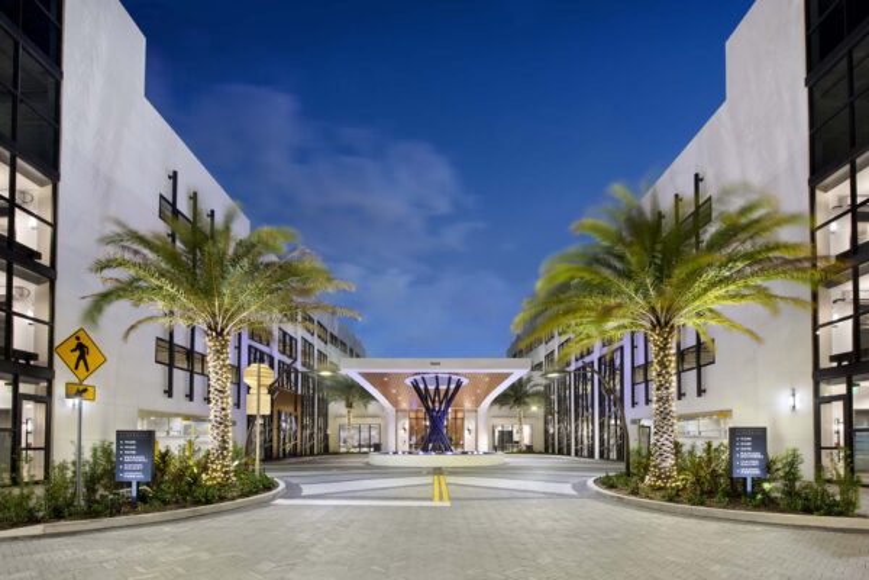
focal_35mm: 18
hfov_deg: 90.0
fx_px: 434
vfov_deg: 67.4
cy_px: 290
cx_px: 434
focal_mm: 18
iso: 125
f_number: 11
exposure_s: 6
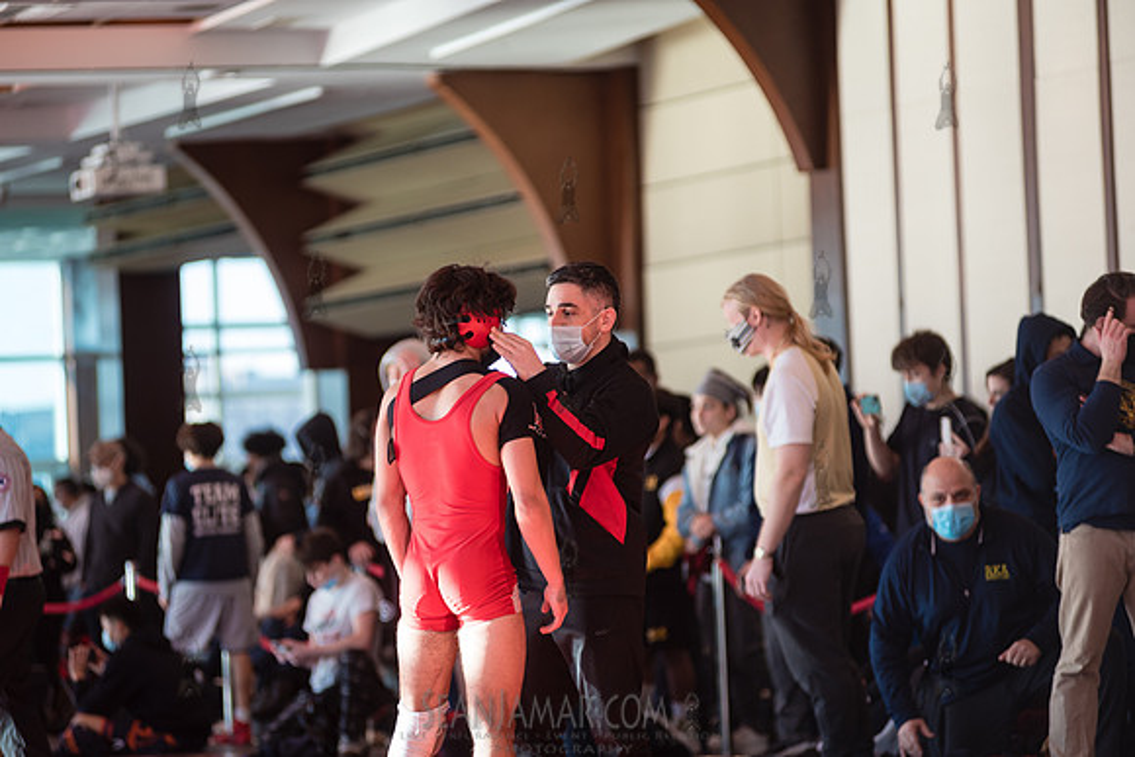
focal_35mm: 200
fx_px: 6307
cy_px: 378
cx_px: 568
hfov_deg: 10.3
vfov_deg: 6.9
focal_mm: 200
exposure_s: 1/400
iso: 400
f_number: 4
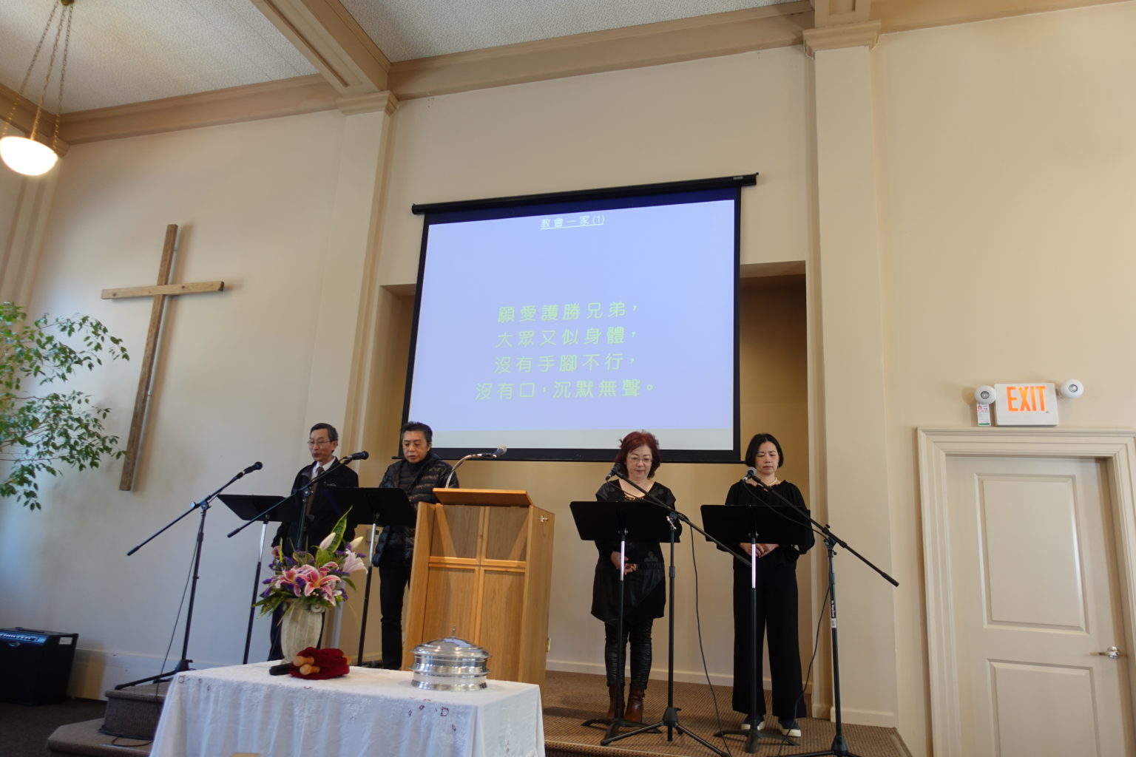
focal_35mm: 24
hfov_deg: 73.7
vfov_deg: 53.1
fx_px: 757
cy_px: 378
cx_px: 568
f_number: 2.2
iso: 125
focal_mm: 8.8
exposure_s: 1/30
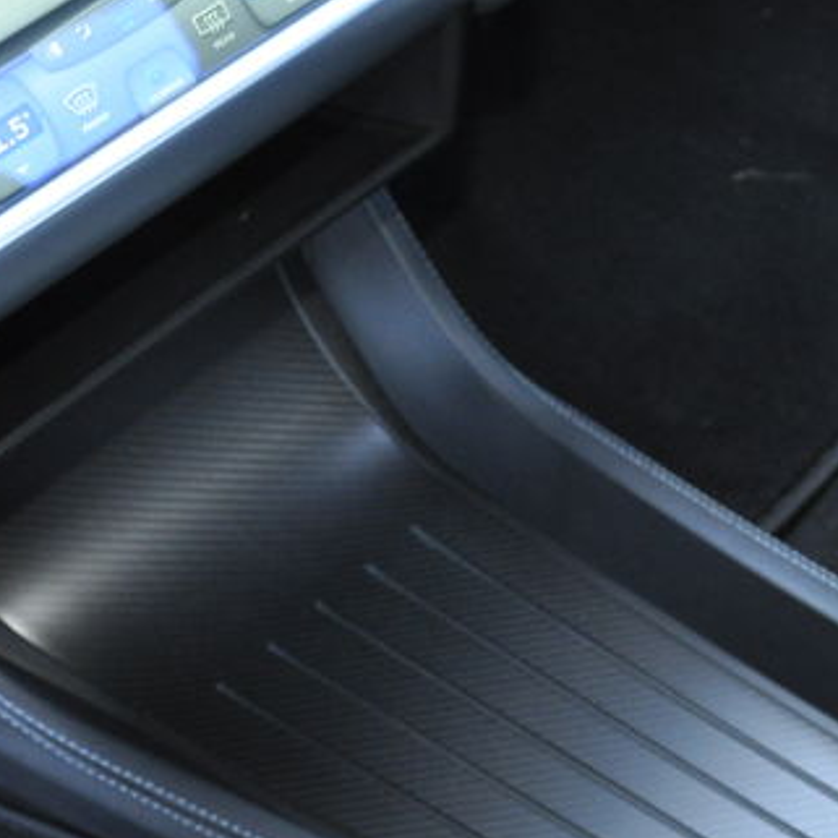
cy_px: 499
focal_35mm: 73
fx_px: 1999
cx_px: 760
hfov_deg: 23.0
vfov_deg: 23.6
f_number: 3.5
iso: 800
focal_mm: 18
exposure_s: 1/100
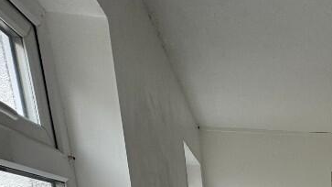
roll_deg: +1.4
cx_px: 346
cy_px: 321
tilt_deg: -10.5
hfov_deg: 40.3
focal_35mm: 43
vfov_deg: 20.8
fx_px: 378
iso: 80
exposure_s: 1/99
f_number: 2.2
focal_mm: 2.22
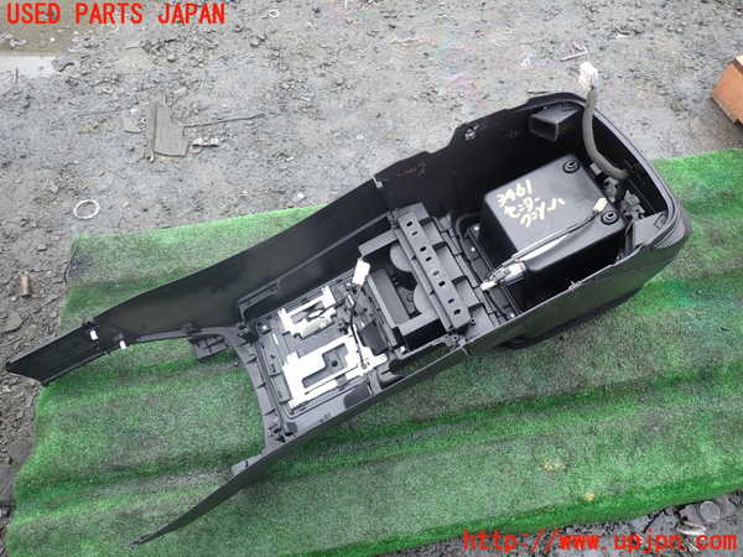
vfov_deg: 54.9
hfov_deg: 69.4
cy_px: 278
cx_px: 372
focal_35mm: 25
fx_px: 537
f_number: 2
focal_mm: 4.5
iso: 125
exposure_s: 1/60
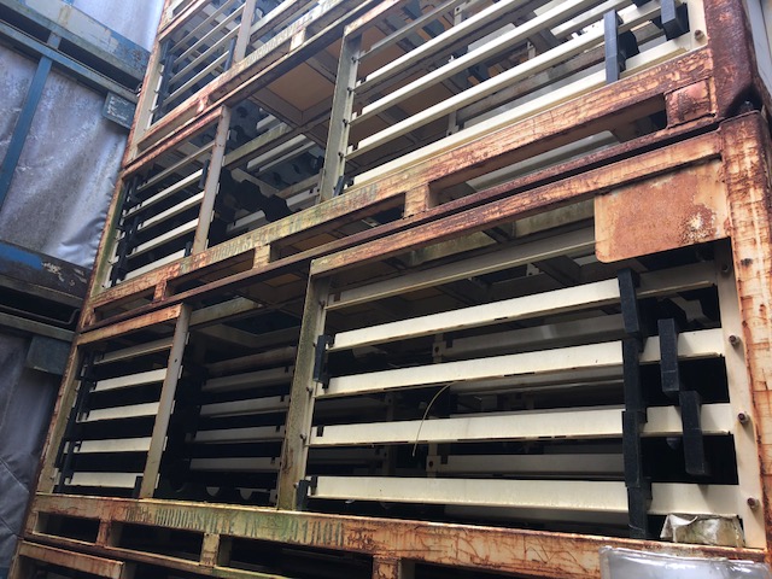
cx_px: 386
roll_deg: -6.6
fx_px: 647
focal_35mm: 29
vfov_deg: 48.2
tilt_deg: +22.9
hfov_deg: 61.7
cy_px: 290
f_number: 1.8
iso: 20
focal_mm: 3.99
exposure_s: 1/210
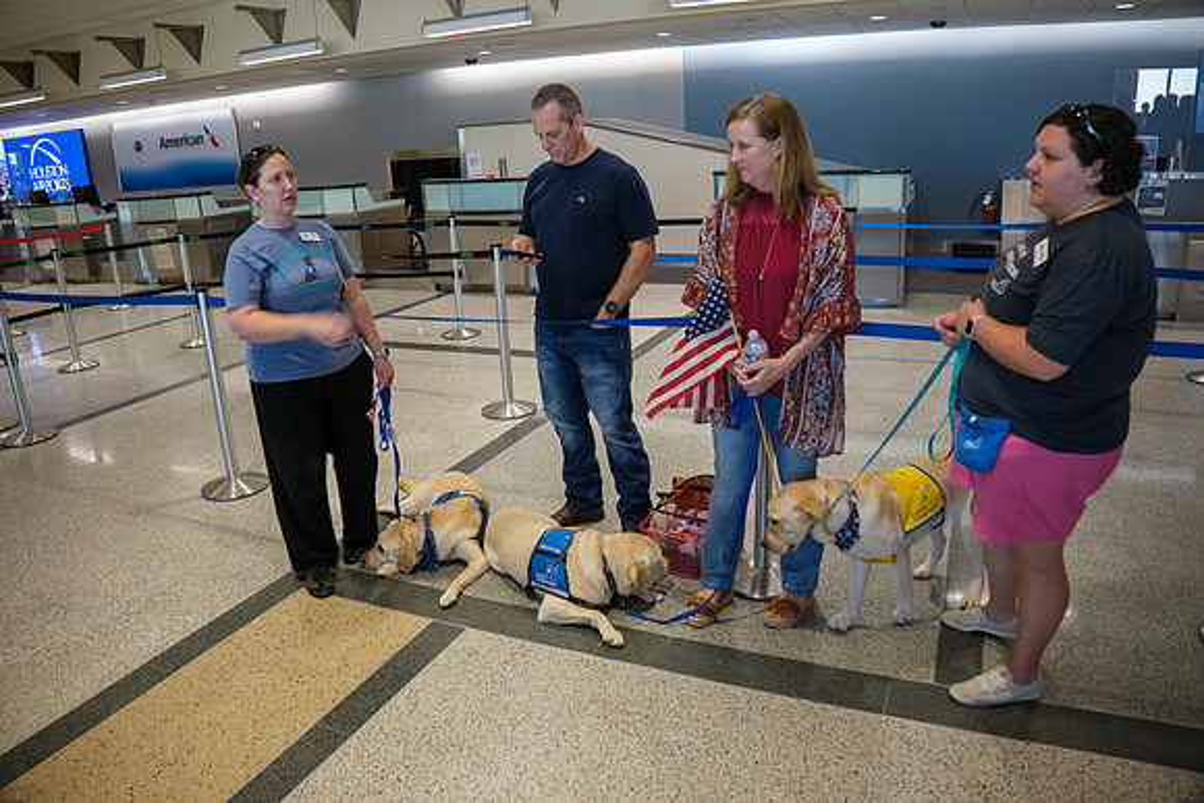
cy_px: 402
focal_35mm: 24
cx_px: 602
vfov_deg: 53.2
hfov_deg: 73.7
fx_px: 803
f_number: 4
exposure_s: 1/40
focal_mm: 16
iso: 800
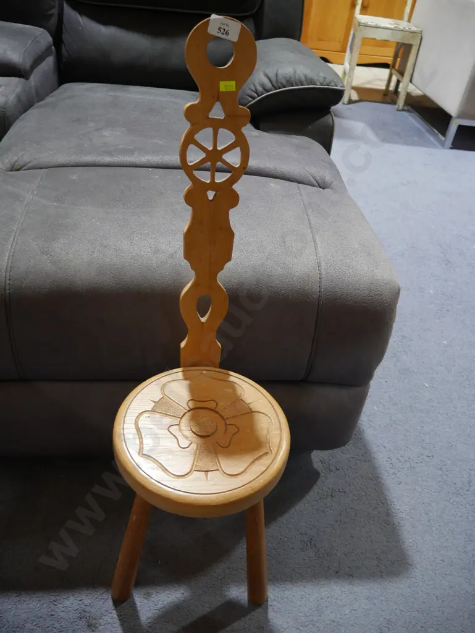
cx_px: 238
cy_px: 316
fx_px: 512
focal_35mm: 28
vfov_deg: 63.4
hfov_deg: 49.8
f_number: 3.5
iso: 500
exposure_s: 1/60
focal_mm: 14
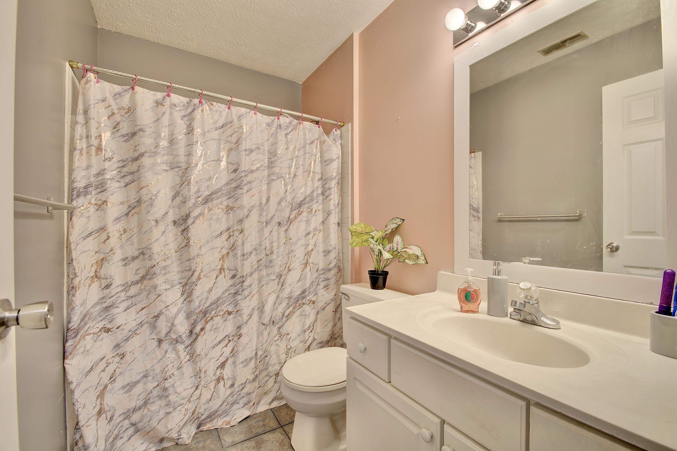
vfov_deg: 77.2
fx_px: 282
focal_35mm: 15
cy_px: 226
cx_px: 338
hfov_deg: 100.4
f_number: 8
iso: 100
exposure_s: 1/8
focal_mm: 10
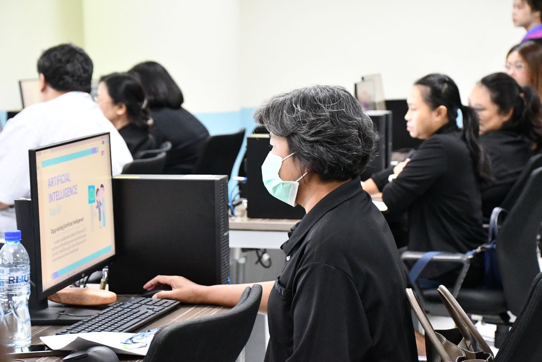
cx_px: 261
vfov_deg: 13.6
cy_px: 188
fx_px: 1521
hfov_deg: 20.2
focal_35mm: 101
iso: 11400
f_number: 5
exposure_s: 1/125
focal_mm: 65
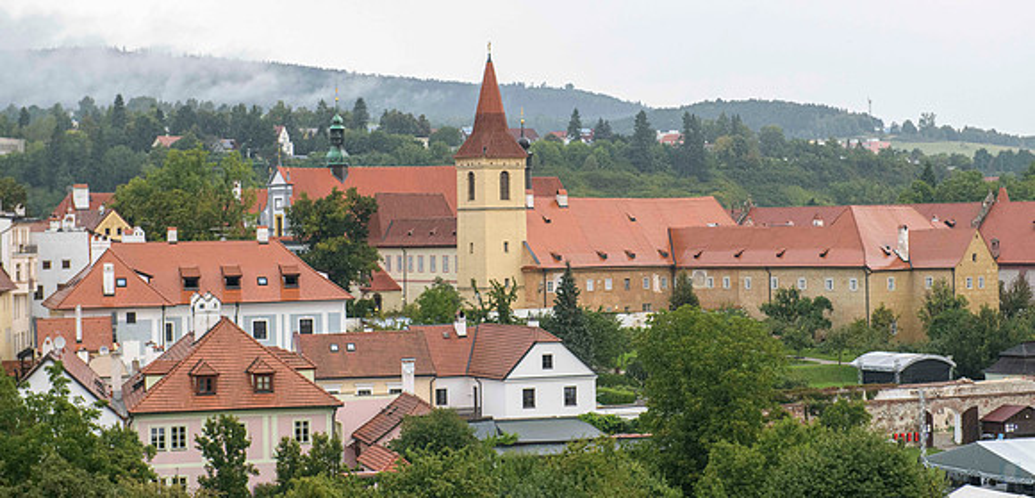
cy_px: 237
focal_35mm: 81
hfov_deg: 27.0
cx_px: 545
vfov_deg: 13.2
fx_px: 2158
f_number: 6.3
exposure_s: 1/160
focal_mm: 70
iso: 1800
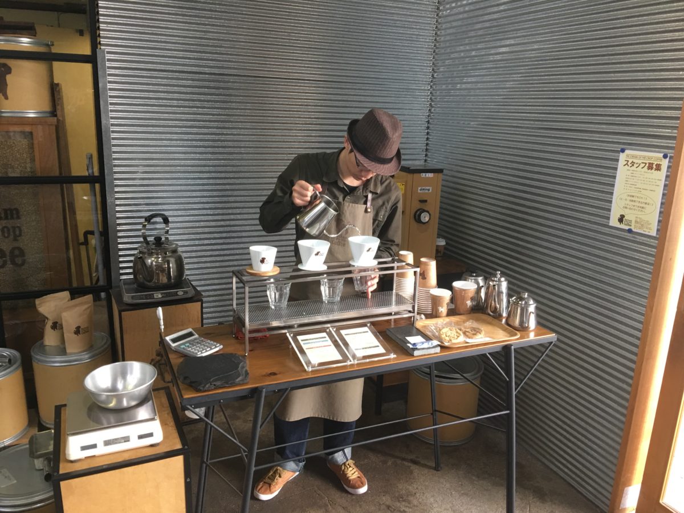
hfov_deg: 61.7
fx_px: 573
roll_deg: -2.4
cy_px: 256
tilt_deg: -13.8
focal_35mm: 29
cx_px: 342
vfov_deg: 48.2
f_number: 2.2
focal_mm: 4.15
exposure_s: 1/15
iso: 40
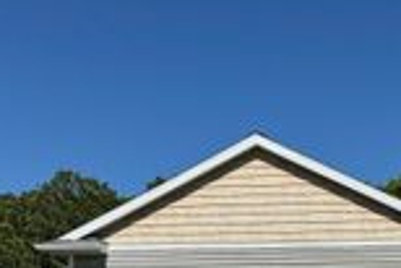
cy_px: 293
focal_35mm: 81
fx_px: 903
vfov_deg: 16.4
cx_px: 307
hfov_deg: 24.7
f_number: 1.78
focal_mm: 6.76
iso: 80
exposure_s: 1/9009
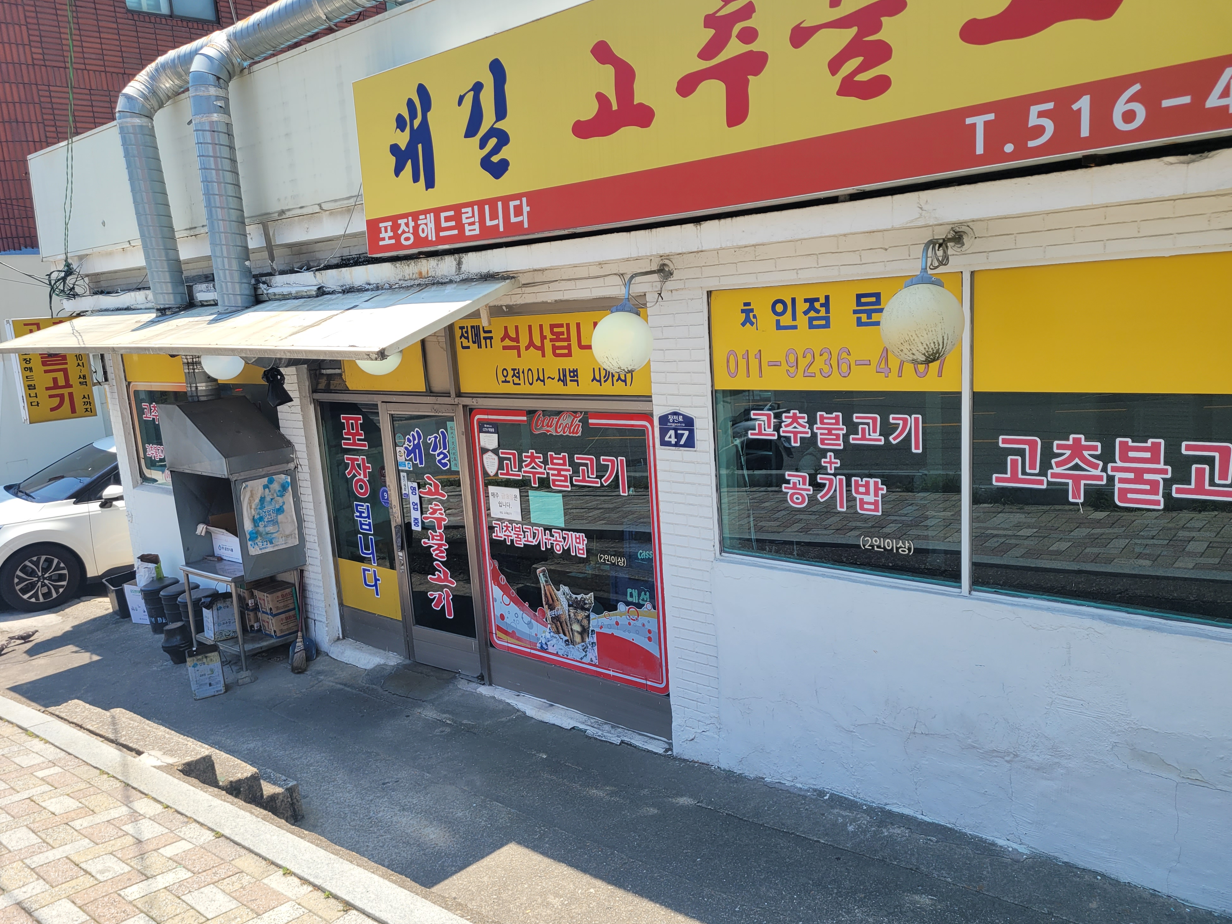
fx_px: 961
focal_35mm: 27
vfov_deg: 51.3
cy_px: 475
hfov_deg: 65.3
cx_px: 618
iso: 40
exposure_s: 1/1189
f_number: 1.8
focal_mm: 5.4
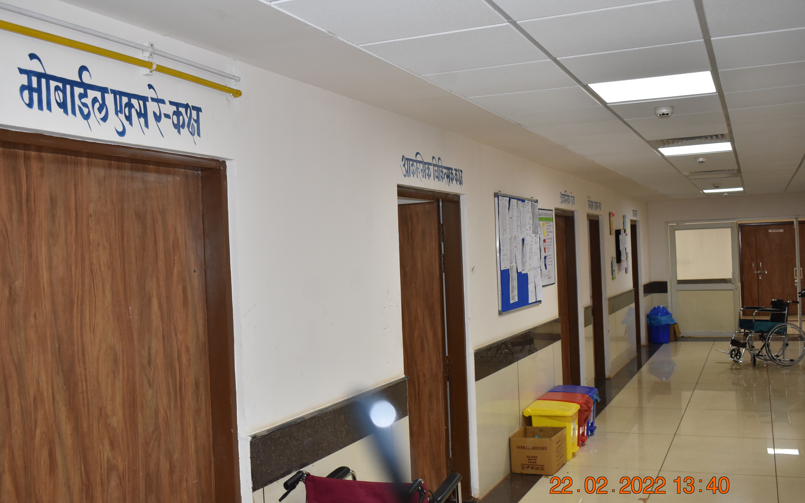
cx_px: 400
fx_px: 812
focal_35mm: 37
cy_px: 256
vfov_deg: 34.4
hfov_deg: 52.7
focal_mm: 24
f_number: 5
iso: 800
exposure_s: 1/200
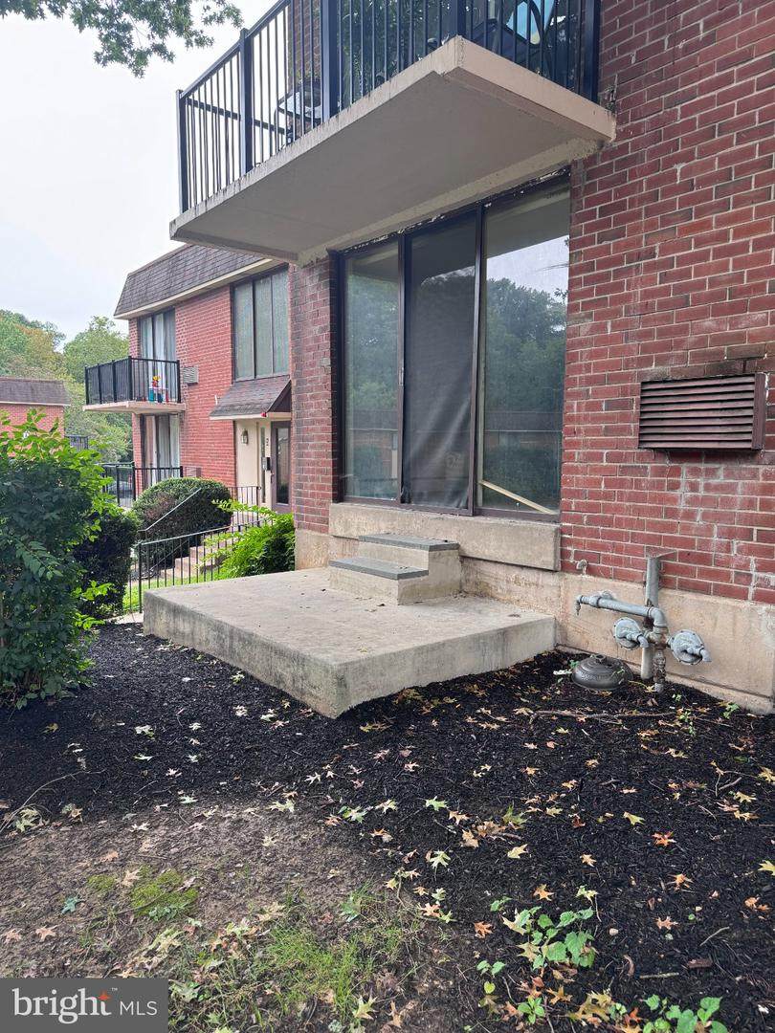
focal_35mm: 24
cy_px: 516
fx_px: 716
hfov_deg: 56.8
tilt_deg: -6.1
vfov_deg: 71.6
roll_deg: +0.1
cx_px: 388
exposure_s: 1/121
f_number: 1.78
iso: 80
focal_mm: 6.76
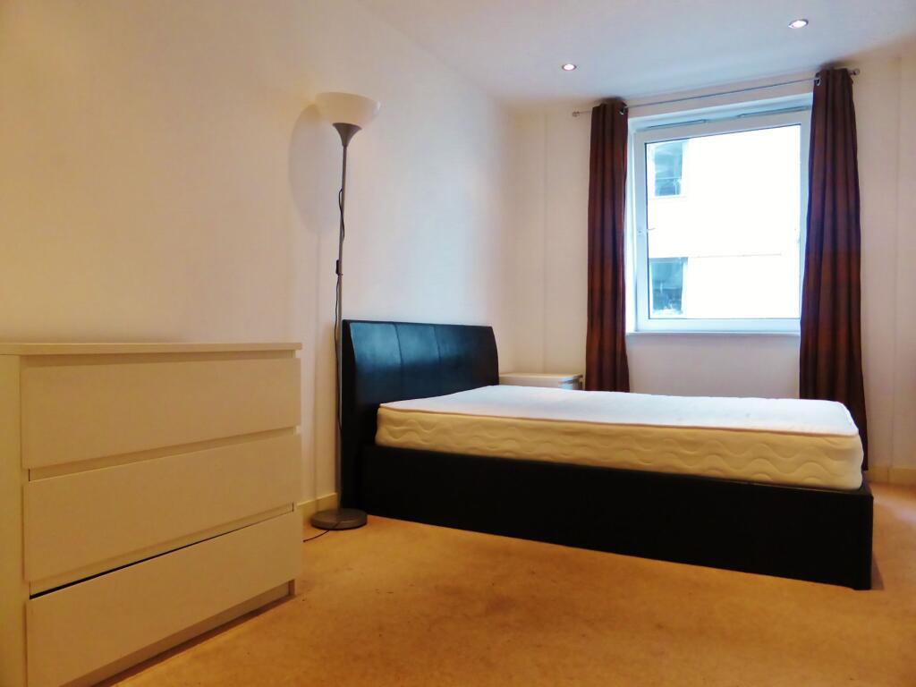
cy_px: 344
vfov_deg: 54.9
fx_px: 662
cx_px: 458
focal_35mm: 25
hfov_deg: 69.4
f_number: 3.3
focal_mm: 4.3
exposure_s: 1/60
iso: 320
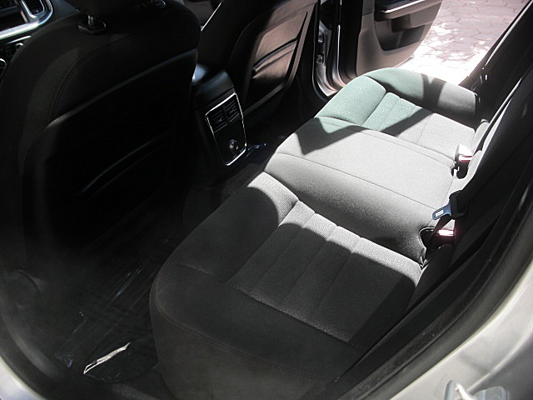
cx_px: 266
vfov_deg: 39.7
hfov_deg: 51.4
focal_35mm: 36
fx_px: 554
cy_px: 200
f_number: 2.8
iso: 50
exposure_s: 1/125
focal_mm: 6.3
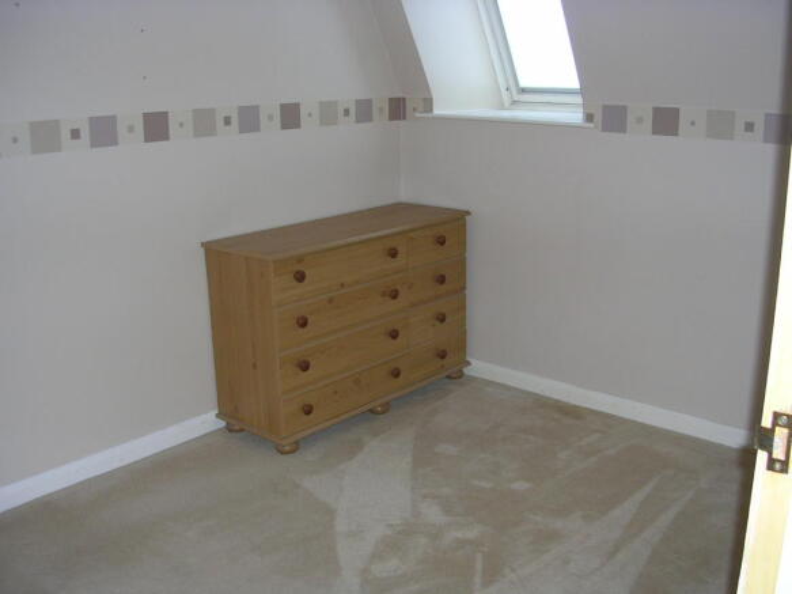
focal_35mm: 38
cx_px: 396
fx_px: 869
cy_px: 297
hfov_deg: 49.0
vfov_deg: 37.7
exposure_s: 1/60.1
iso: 66
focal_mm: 5.8
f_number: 2.8
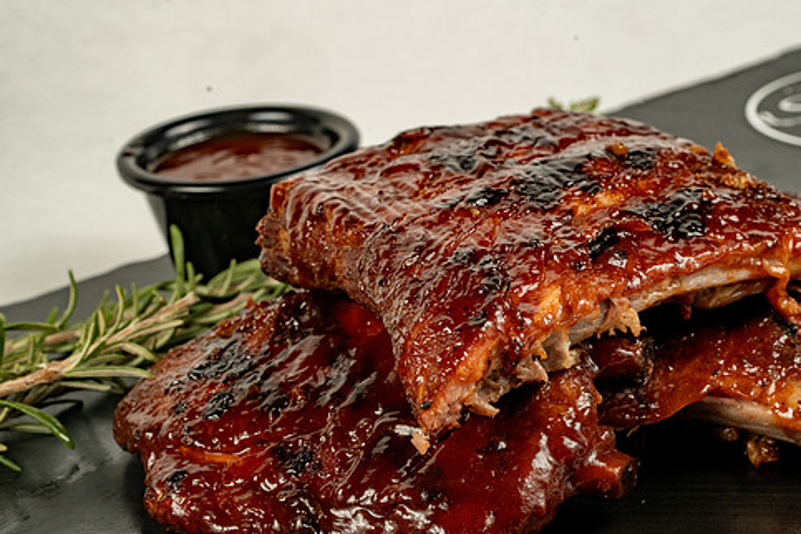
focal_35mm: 108
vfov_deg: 12.7
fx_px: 2403
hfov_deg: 18.9
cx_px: 466
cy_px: 258
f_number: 11
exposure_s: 1/200
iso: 800
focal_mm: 90
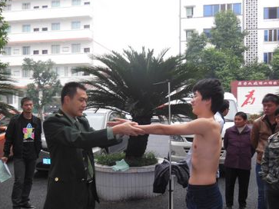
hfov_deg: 46.8
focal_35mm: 40
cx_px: 145
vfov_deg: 35.9
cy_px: 113
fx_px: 322
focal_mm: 5.2
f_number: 3.7
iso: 125
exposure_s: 1/40
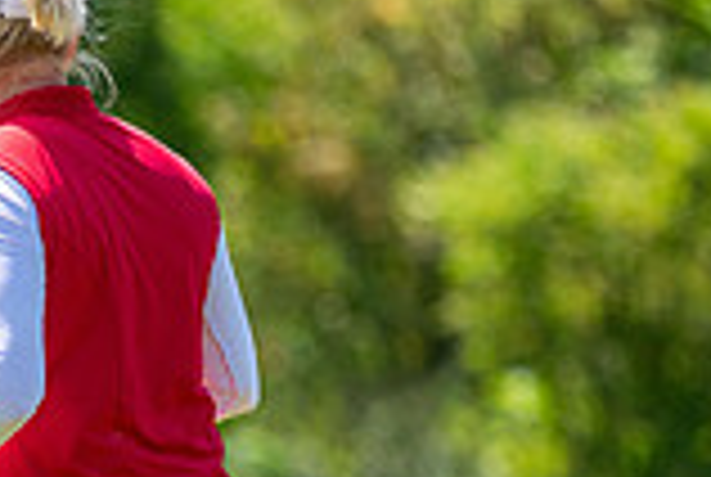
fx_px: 21766
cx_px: -396
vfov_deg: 1.3
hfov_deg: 1.9
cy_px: 727
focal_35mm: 1100
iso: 320
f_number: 5
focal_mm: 300
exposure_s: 1/2500
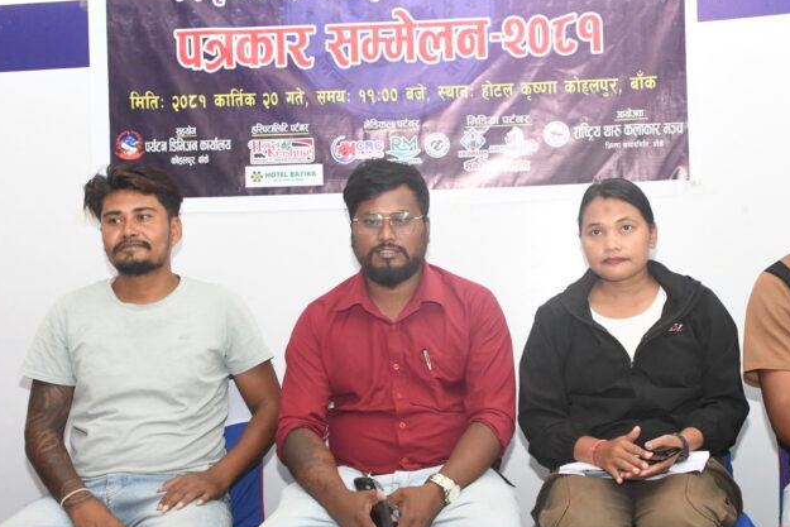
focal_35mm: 59
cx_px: 470
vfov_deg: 23.0
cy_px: 276
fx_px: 1295
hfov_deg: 33.8
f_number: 7.1
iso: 4000
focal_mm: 32
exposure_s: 1/160
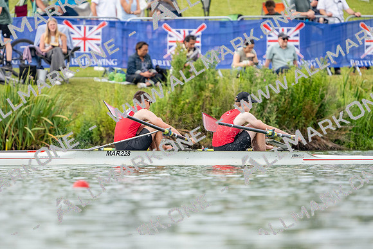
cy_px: 124
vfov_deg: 1.6
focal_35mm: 838
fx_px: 8684
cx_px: 186
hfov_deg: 2.5
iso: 800
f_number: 6.3
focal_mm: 559
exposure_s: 1/1600
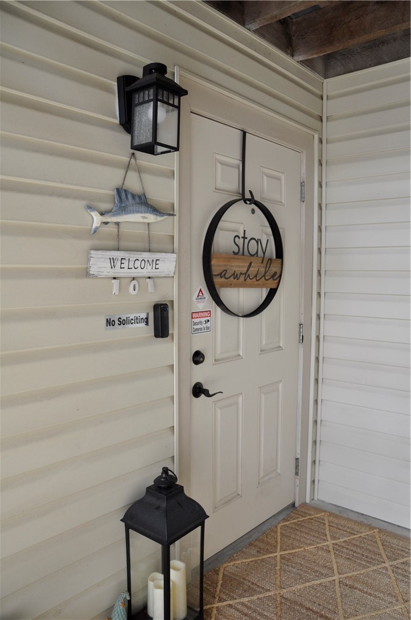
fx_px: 464
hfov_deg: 47.8
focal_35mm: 27
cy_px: 310
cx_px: 206
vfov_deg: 67.5
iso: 400
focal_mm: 18
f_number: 5.6
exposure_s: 1/125
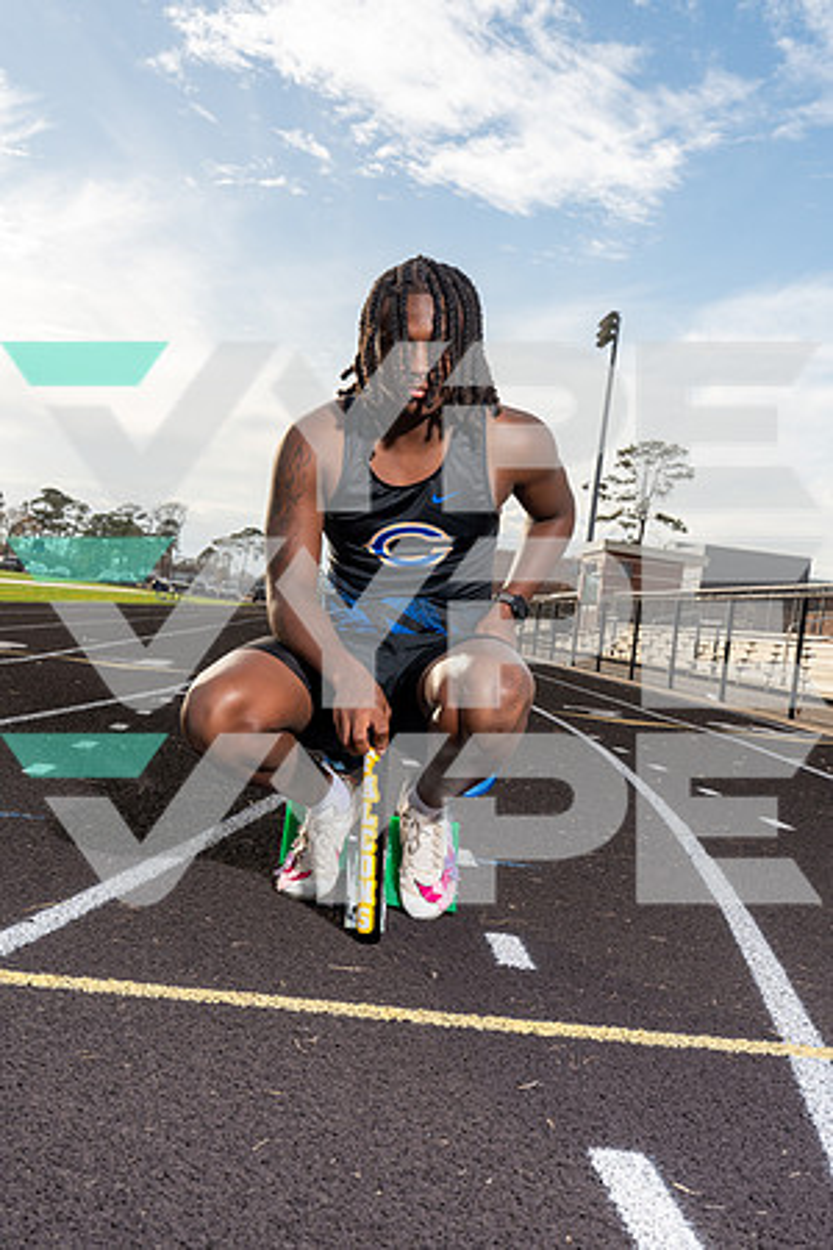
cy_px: 625
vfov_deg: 48.5
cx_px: 416
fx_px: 1388
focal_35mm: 40
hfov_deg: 33.4
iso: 160
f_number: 10
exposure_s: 1/250
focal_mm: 40
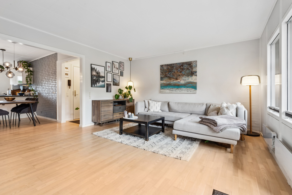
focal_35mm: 16
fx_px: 130
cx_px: 146
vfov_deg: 73.7
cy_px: 98
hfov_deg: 96.7
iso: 400
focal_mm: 16
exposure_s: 1/6
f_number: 13
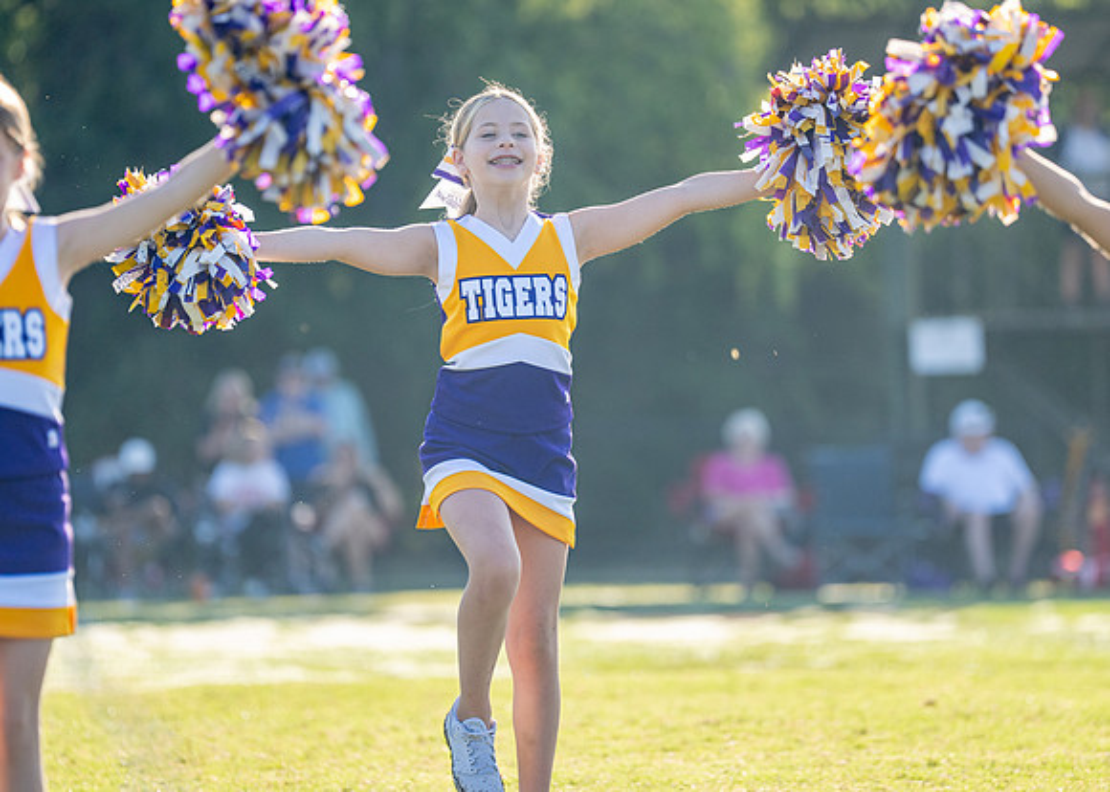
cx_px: 574
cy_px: 335
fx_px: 8002
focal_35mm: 254
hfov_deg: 7.9
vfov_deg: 5.7
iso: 400
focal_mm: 188
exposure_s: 1/2000
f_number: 2.8
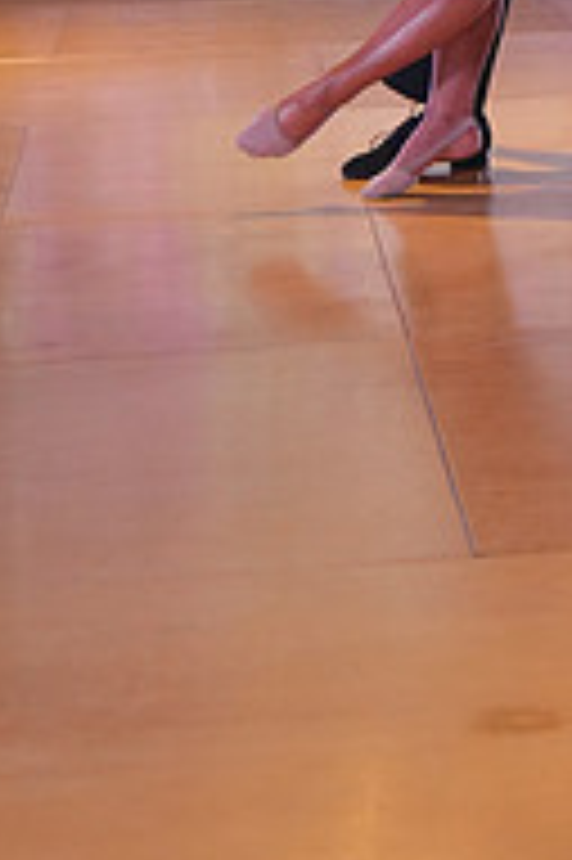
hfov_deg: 8.9
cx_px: 763
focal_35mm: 152
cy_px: -153
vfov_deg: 13.2
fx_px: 3629
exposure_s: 1/400
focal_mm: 50
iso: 3200
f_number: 4
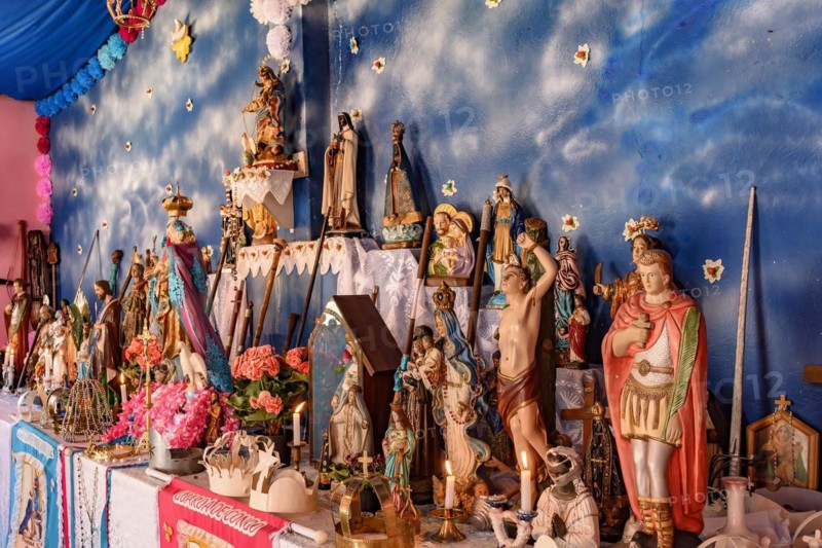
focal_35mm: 34
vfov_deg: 38.3
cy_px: 274
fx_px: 788
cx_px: 411
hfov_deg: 55.1
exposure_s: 1/5
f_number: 8
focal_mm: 23
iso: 100
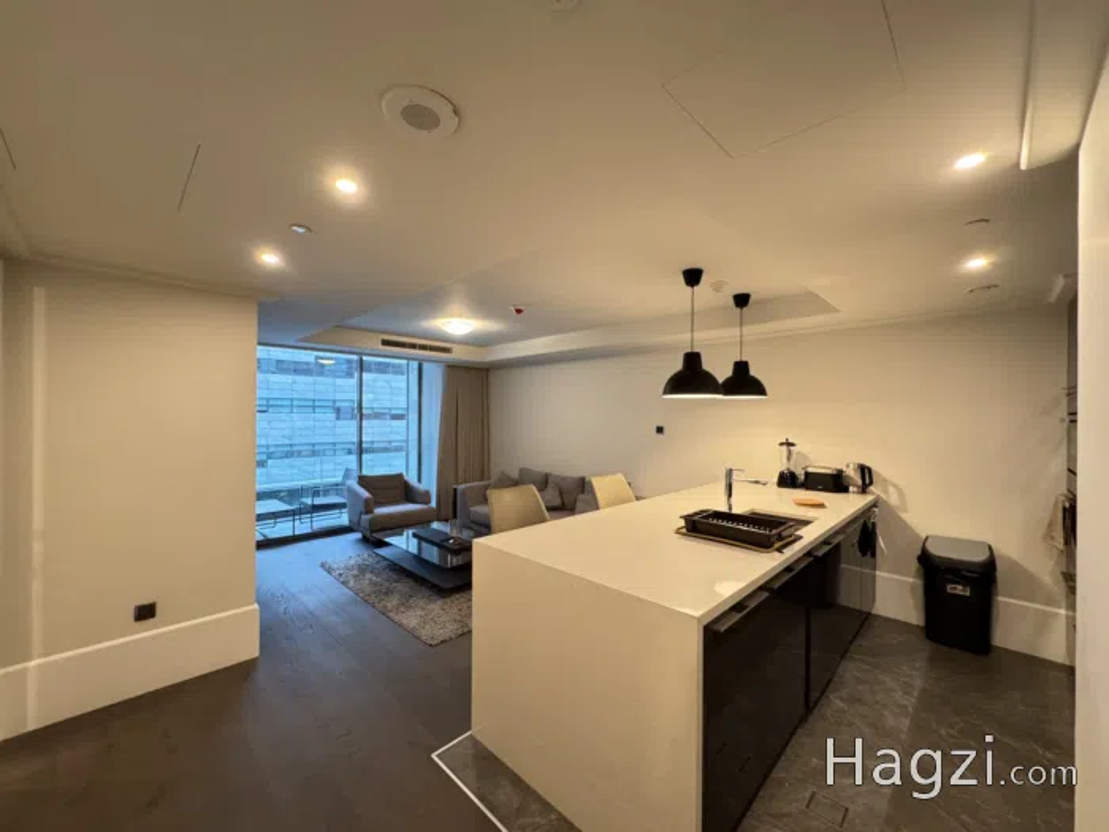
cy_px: 416
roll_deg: -1.0
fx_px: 449
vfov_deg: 85.7
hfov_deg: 102.1
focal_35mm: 14
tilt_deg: -0.4
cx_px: 554
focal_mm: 2.22
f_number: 2.2
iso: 320
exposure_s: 1/50
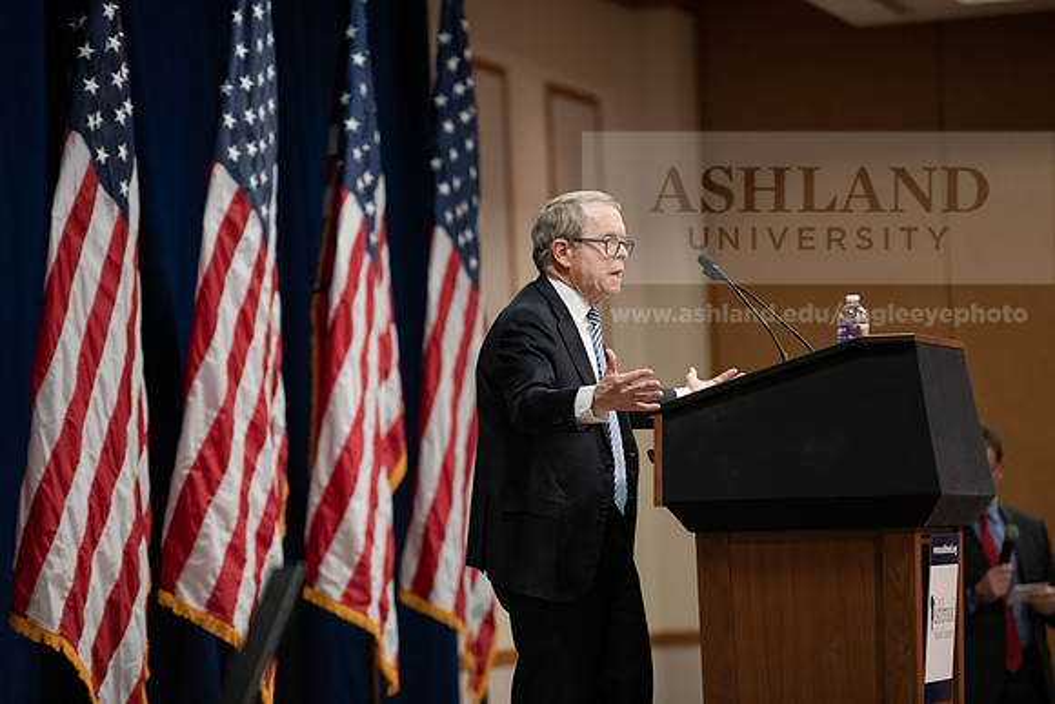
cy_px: 352
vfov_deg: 7.4
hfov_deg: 11.1
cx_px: 528
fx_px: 5423
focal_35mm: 185
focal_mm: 185
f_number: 3.2
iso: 2000
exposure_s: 1/200
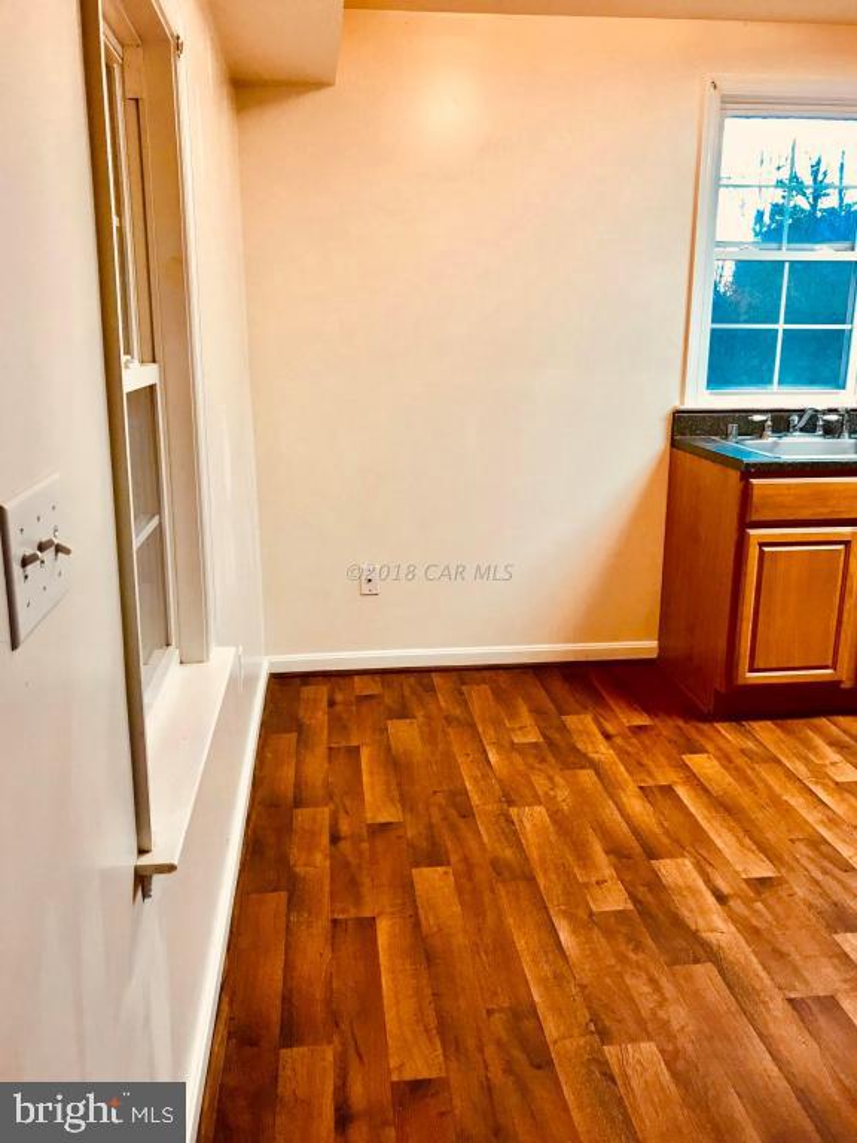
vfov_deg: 63.4
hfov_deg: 49.7
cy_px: 572
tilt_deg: -13.4
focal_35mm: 28
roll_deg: +0.6
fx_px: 924
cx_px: 428
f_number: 1.8
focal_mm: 3.99
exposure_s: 1/15
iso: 40
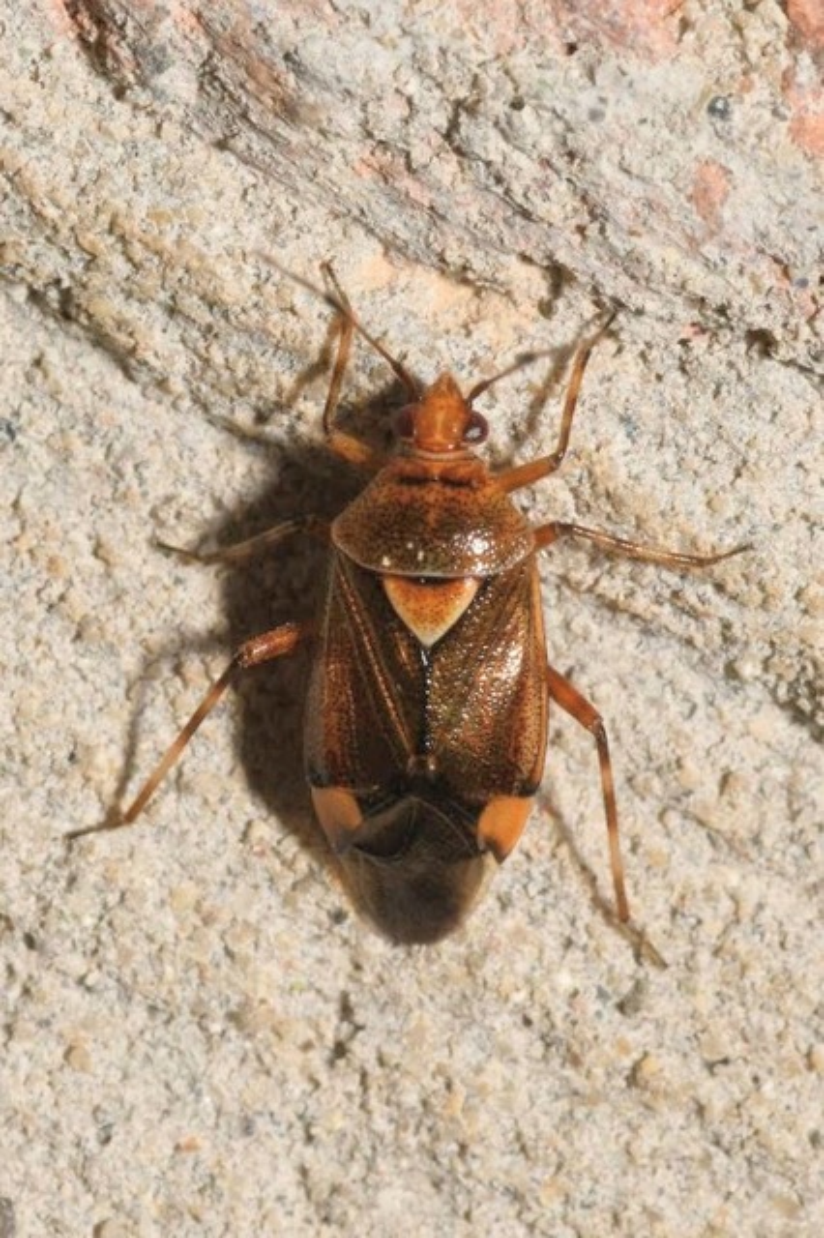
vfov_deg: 13.0
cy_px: 619
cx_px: 412
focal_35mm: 158
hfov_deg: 8.7
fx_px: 5413
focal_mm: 105
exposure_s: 1/60
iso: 100
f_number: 29
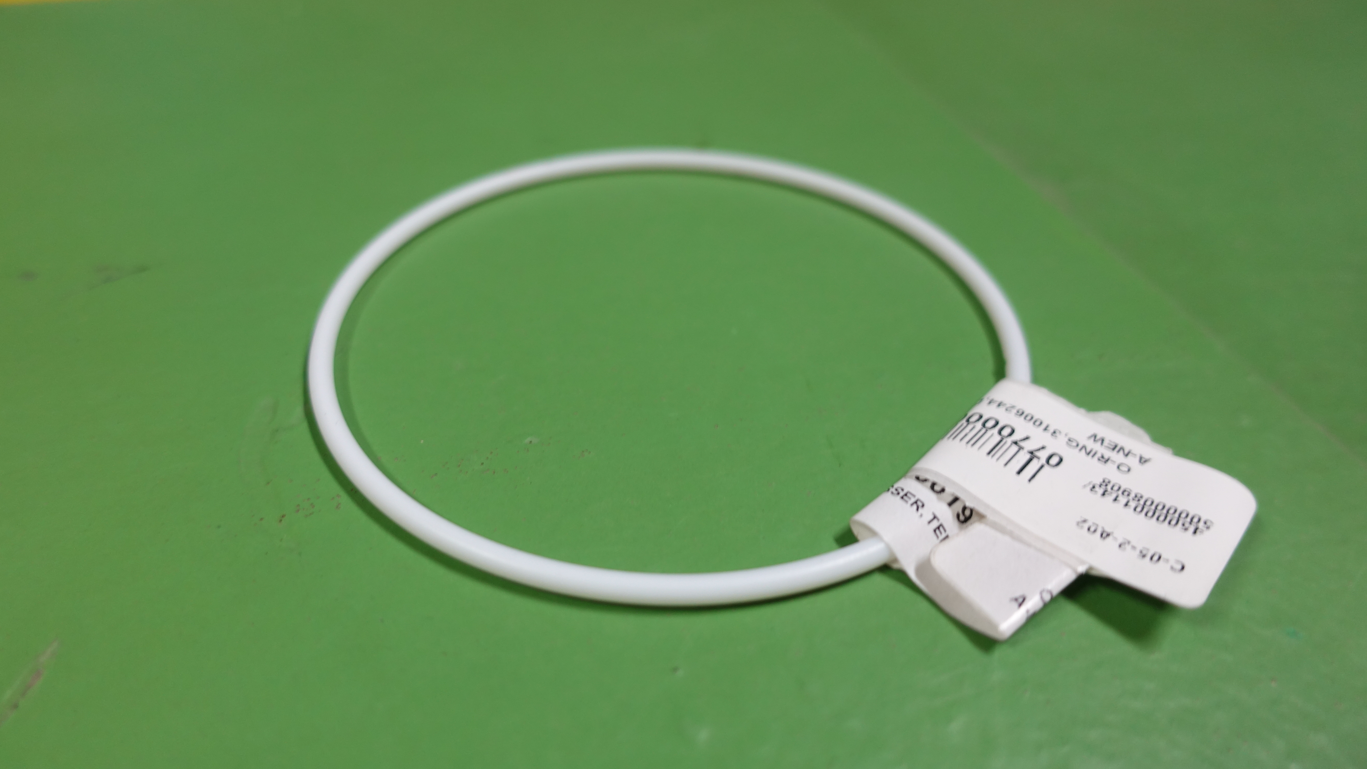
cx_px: 661
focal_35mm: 26
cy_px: 342
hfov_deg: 71.9
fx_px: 942
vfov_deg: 44.3
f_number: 1.8
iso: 250
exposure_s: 1/30
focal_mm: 8.8
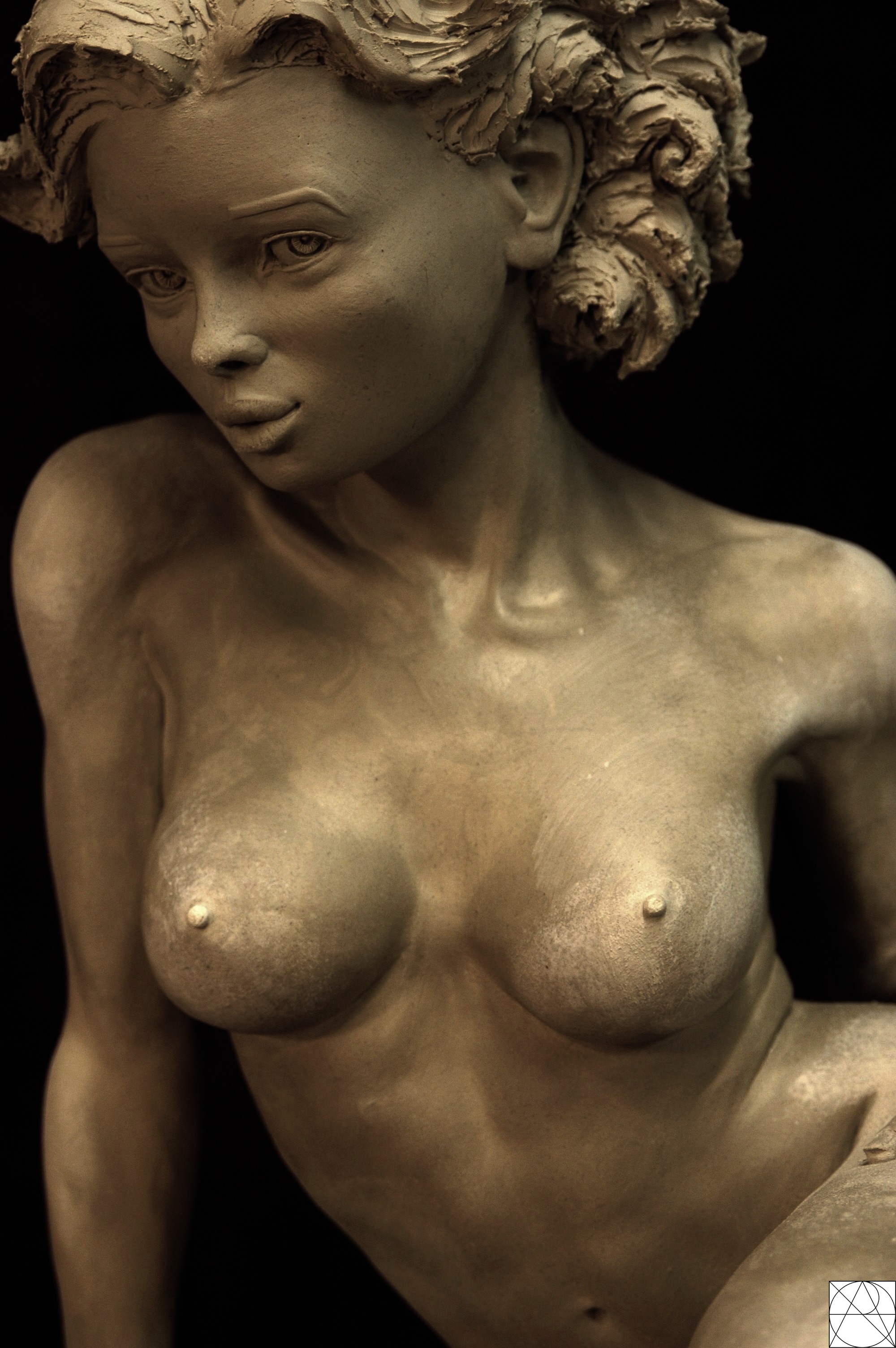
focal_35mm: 138
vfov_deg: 14.9
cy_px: 674
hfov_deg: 9.9
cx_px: 448
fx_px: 5161
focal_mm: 92
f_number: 5.6
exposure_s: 1/25
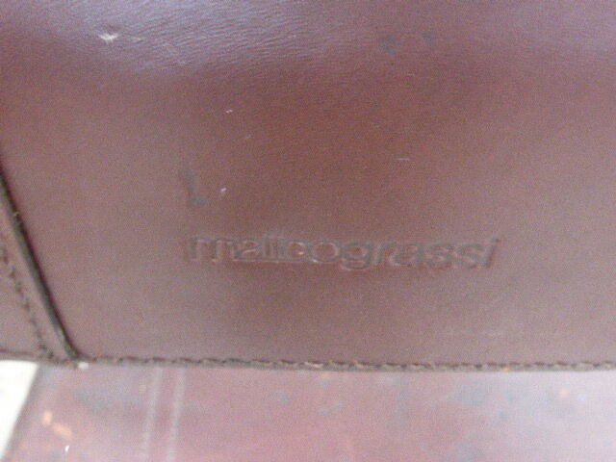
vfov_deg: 33.6
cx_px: 308
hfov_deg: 43.9
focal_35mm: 43
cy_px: 231
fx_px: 765
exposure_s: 1/8
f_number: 3.9
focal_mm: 7.4
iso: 1250
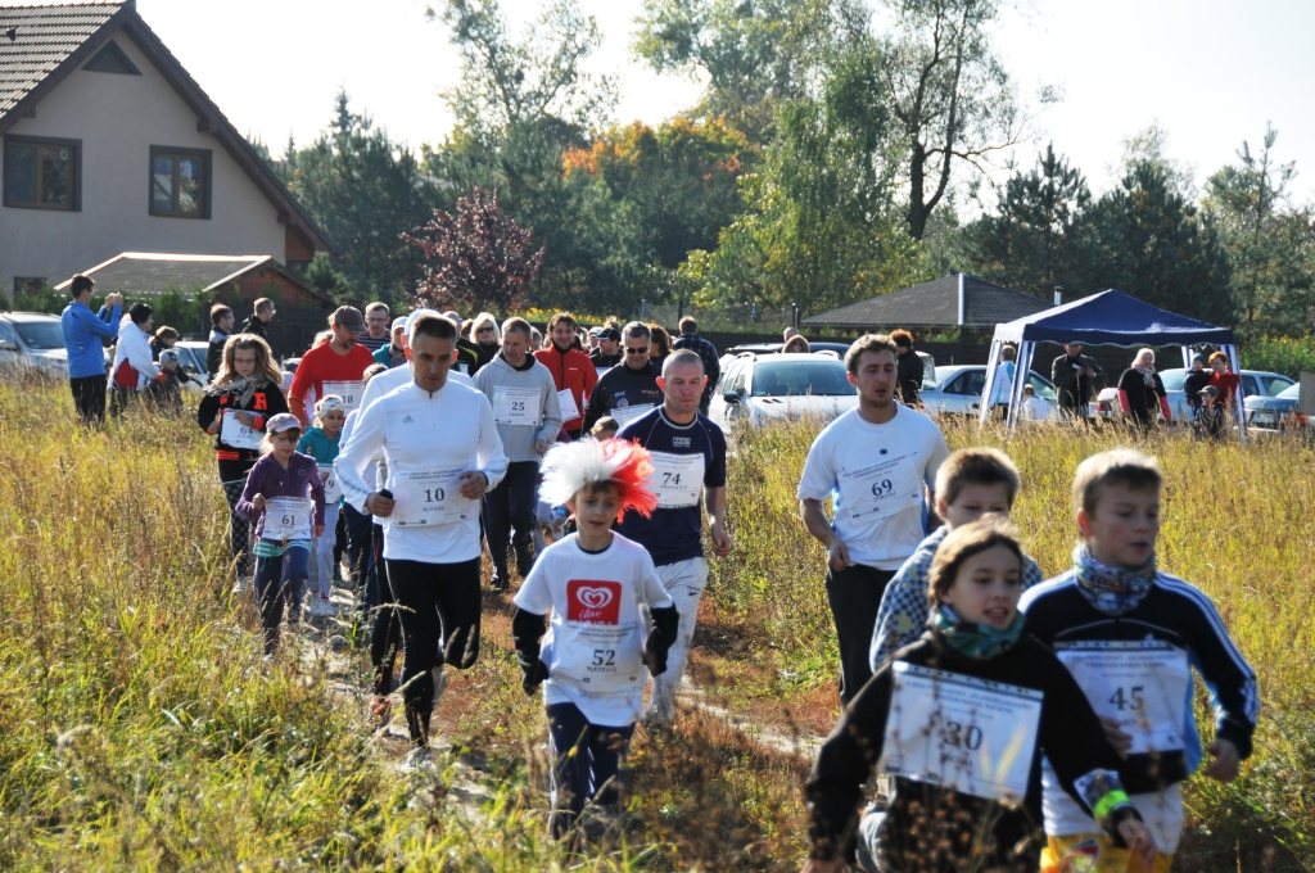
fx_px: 4104
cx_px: 658
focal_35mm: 112
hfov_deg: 18.2
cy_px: 436
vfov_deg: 12.1
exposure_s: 1/1250
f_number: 5.6
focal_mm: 75
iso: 320
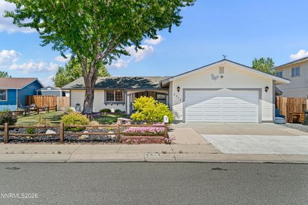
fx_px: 192
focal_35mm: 22
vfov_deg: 56.1
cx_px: 154
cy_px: 102
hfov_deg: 77.3
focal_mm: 15
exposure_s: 1/40
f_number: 8
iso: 100
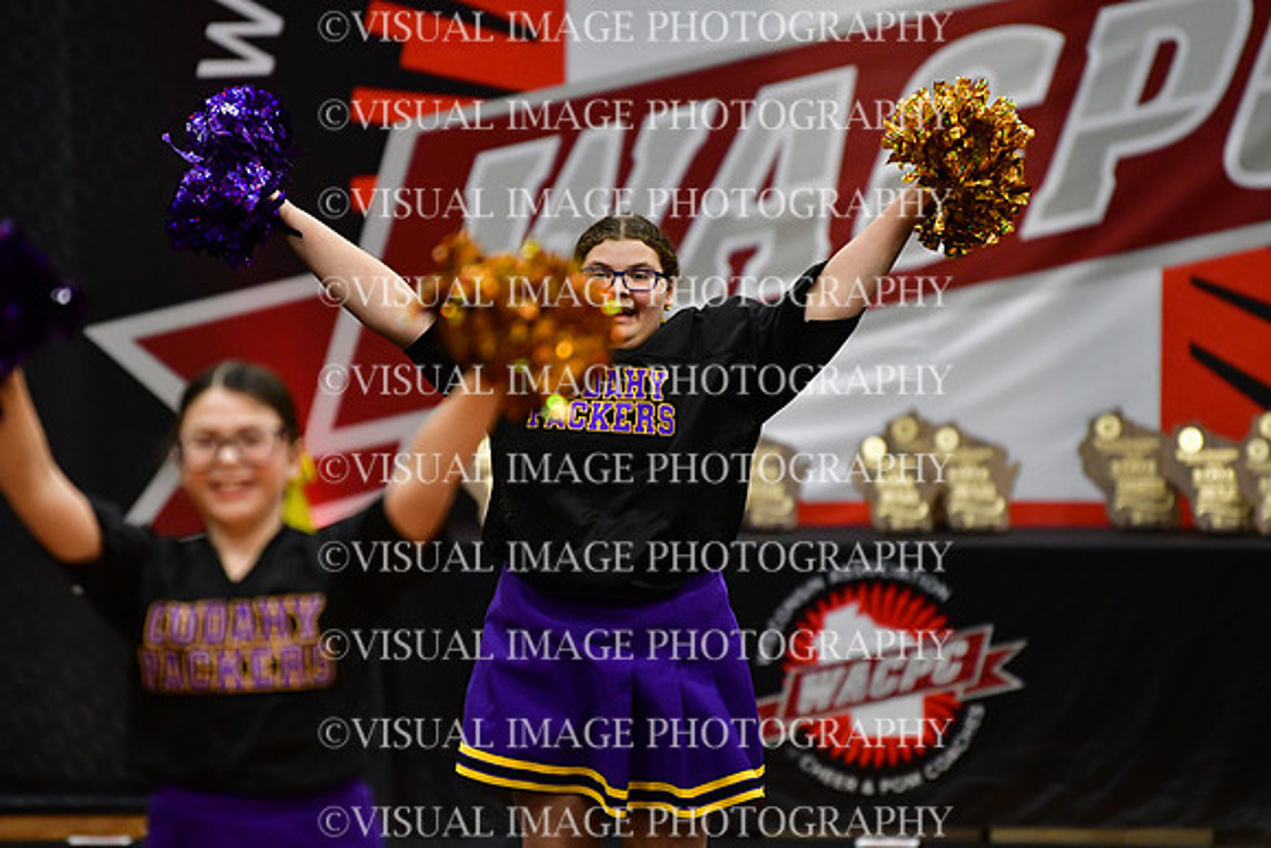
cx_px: 636
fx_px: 10594
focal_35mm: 300
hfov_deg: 6.9
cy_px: 424
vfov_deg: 4.6
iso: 4000
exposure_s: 1/800
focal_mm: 200
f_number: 2.8
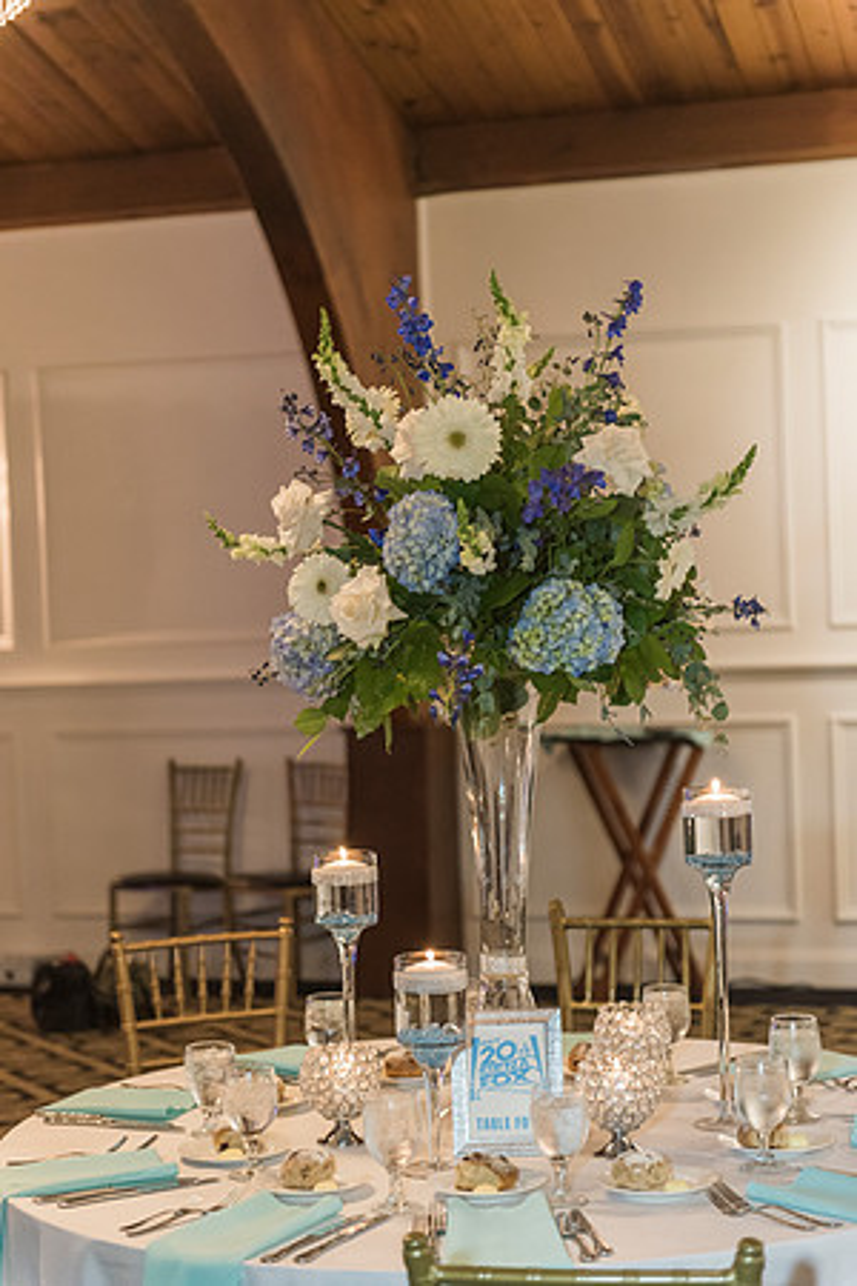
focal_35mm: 70
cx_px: 428
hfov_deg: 19.5
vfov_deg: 28.8
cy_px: 643
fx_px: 2499
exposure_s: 1/100
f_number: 2.8
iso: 2500
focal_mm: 70
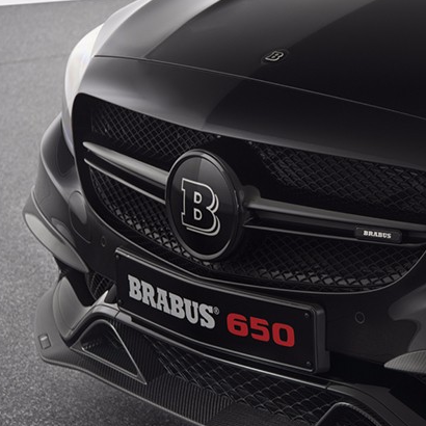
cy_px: 236
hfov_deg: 12.3
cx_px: 518
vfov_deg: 12.6
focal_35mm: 138
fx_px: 1921
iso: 100
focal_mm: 65
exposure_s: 1/125
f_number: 8
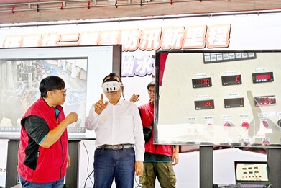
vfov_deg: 29.9
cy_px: 93
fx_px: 351
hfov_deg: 43.6
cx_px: 142
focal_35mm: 45
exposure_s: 1/125
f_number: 4
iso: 220
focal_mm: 44
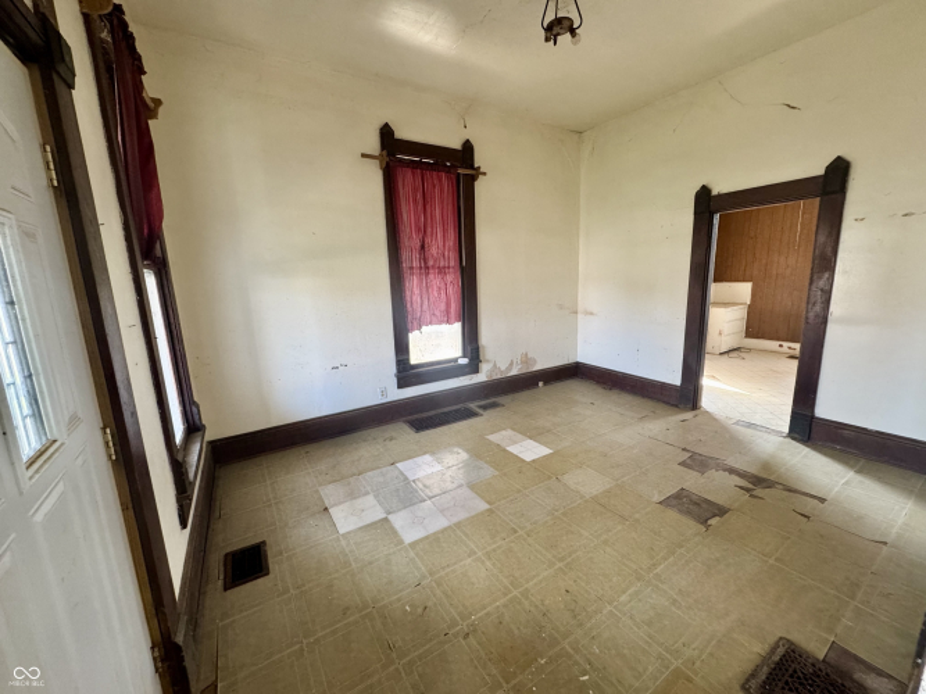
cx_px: 463
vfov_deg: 85.7
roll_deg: +1.7
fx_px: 374
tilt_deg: -10.9
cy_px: 347
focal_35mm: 14
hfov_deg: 102.1
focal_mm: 2.22
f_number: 2.2
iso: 320
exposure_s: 1/99
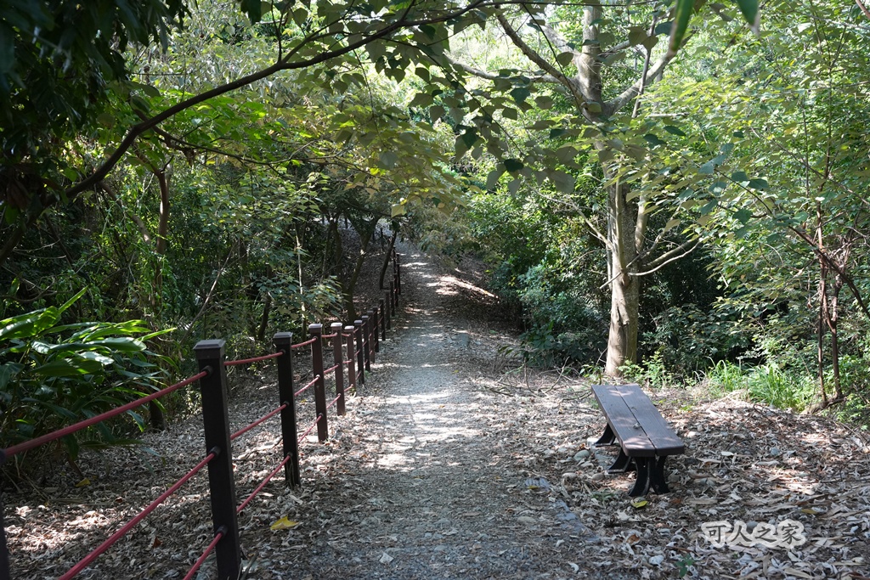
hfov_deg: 51.9
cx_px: 435
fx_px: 894
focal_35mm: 37
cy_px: 290
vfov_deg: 36.0
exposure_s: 1/250
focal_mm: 37
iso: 2000
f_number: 8
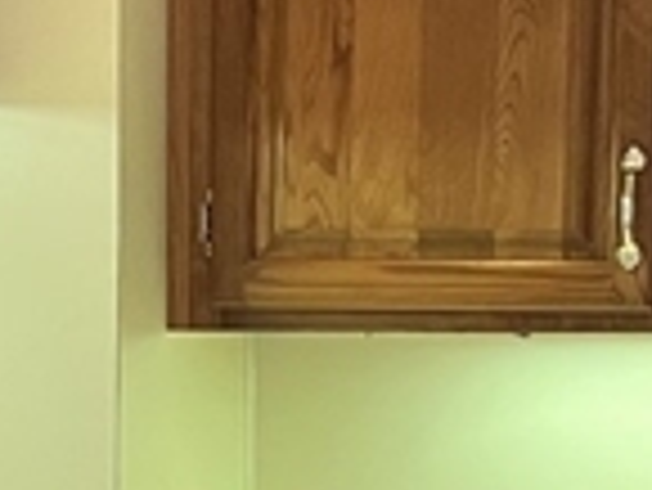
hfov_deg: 10.8
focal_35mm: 183
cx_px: 211
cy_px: 854
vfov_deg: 7.9
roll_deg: -0.5
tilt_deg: -9.4
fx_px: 3450
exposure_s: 1/60
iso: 125
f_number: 1.5
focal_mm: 5.7
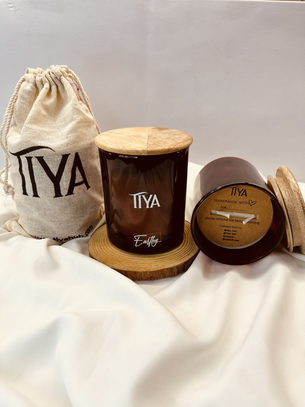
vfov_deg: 67.3
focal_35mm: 26
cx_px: 152
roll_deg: +0.3
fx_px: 305
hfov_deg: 53.1
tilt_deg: -25.1
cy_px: 204
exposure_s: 1/115
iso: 32
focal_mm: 5.1
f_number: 1.6
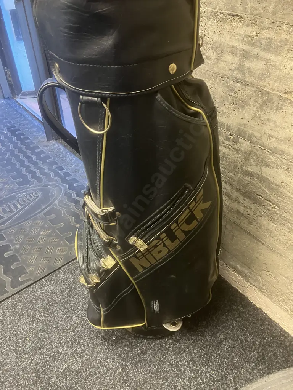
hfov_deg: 49.7
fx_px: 316
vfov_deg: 63.4
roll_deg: +2.3
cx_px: 146
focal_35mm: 28
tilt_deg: -37.5
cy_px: 195
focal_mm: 3.99
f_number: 1.8
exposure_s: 1/25
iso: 400
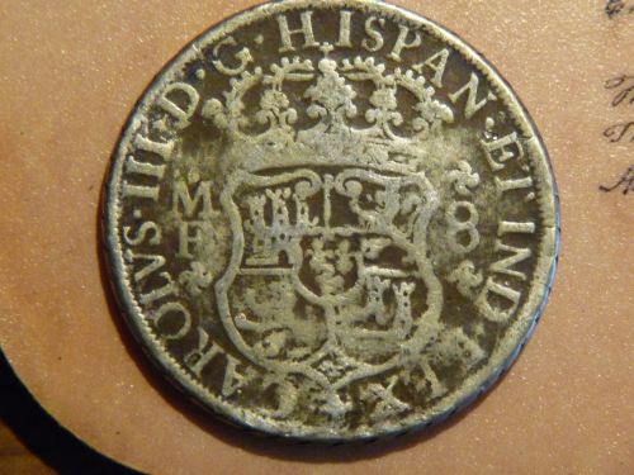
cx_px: 317
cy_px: 238
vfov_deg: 10.1
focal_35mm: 147
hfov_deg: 13.4
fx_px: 2692
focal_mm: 25.2
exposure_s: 1/30
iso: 800
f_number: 4.8
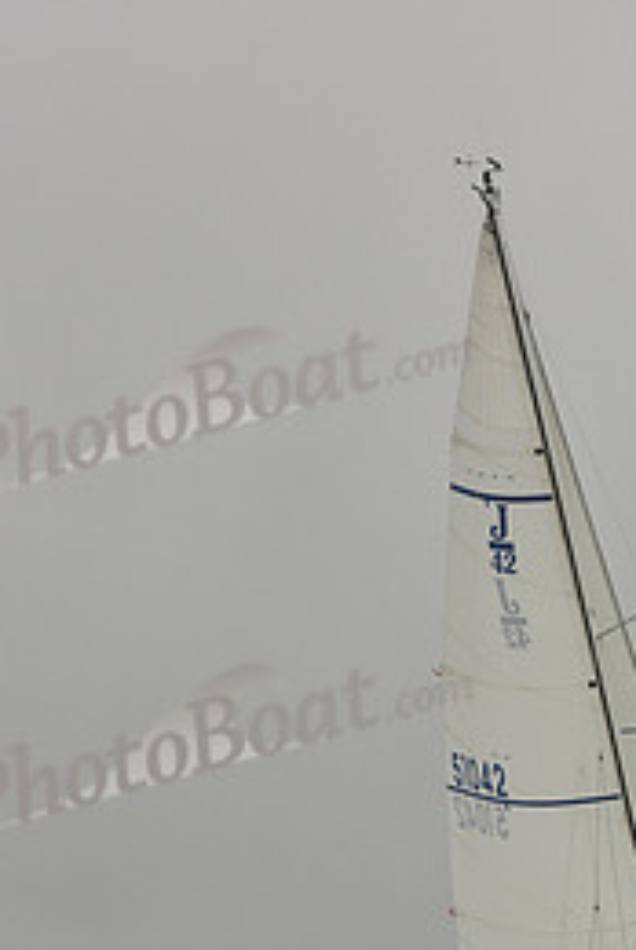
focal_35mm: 156
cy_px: 881
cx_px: 663
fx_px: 4123
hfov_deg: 8.8
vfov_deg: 13.0
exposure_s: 1/800
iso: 320
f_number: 8
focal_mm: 70
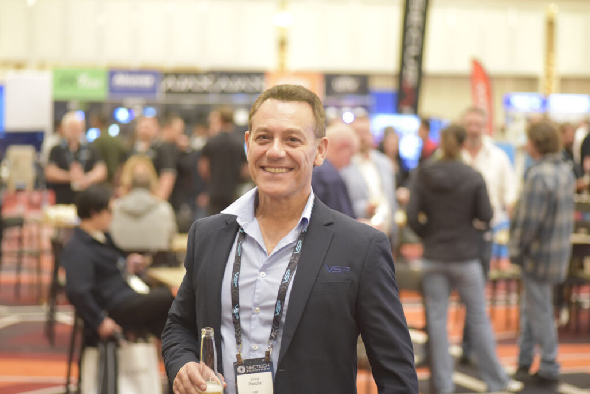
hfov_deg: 20.4
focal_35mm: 100
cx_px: 295
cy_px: 197
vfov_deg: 13.7
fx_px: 1640
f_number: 2.8
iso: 5000
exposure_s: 1/125
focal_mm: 100
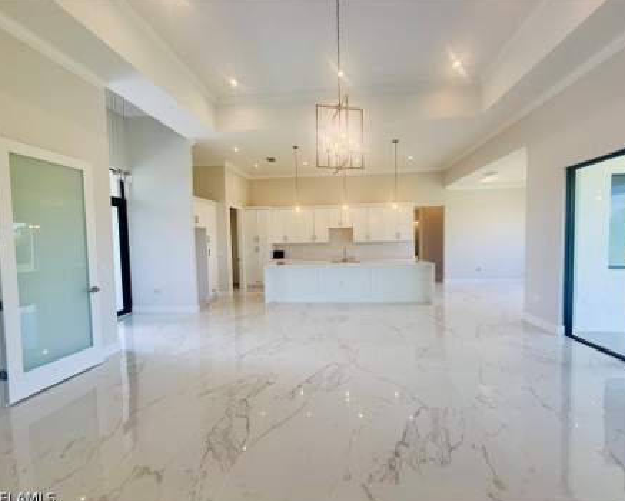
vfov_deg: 84.1
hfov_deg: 96.8
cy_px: 252
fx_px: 278
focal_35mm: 15
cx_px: 315
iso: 64
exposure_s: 1/174
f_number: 2.2
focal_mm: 2.22
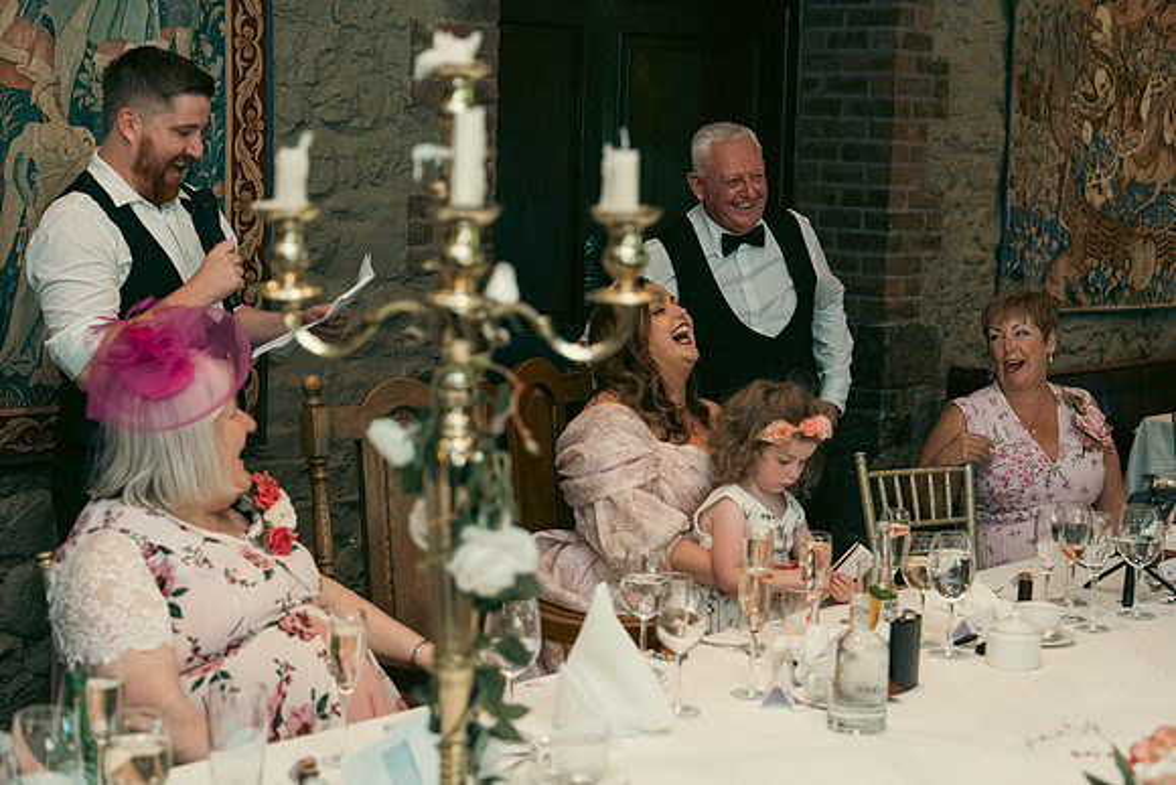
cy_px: 392
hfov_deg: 31.4
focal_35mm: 64
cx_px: 588
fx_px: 2091
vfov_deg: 21.3
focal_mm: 64
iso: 2500
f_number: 3.5
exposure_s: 1/160
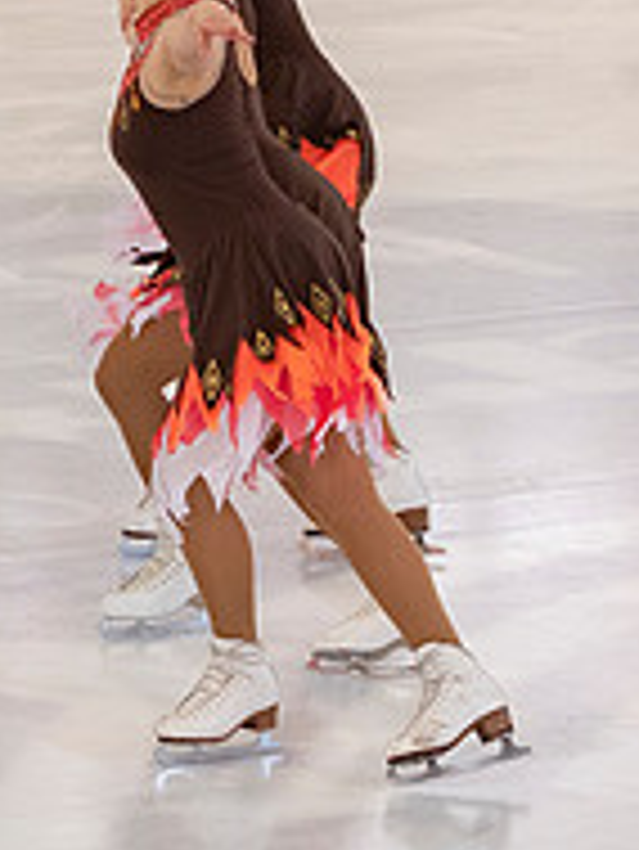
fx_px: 9342
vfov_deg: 5.2
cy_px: 326
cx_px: -498
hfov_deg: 3.9
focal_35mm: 380
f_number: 4
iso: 640
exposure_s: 1/320
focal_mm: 70
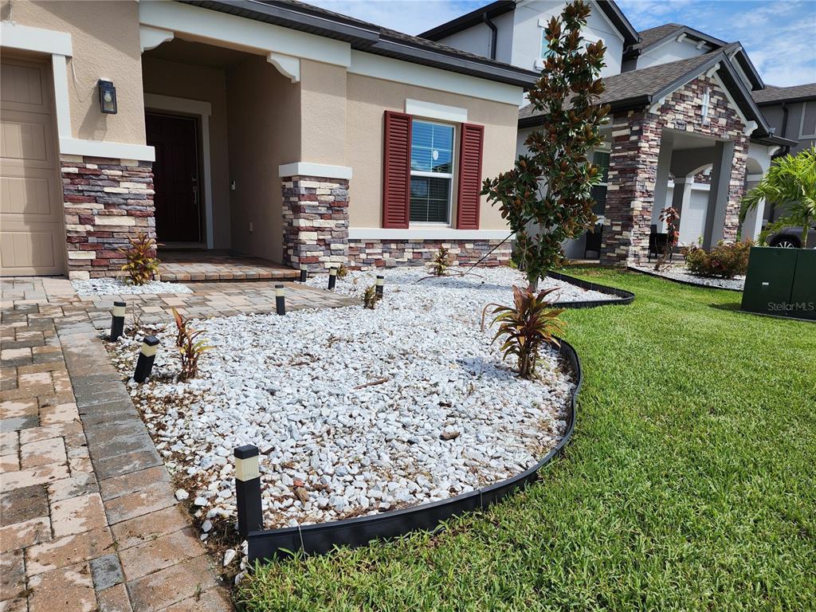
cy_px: 306
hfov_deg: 73.9
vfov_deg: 58.9
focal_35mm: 23
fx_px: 542
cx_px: 408
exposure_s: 1/1501
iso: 12
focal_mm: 6.4
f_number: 1.8
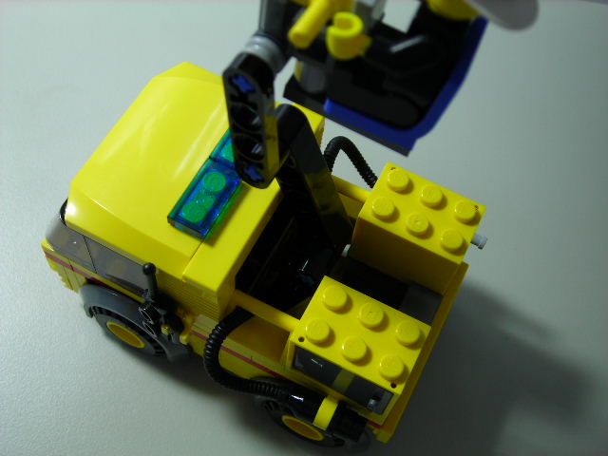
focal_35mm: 47
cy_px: 228
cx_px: 304
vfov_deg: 30.9
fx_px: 826
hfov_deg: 40.4
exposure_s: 1/5.7
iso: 50
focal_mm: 7.8
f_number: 3.4
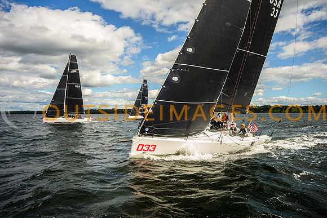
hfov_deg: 69.7
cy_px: 109
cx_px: 164
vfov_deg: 49.8
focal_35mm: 26
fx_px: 235
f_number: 5.6
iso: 320
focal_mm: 25
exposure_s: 1/1600
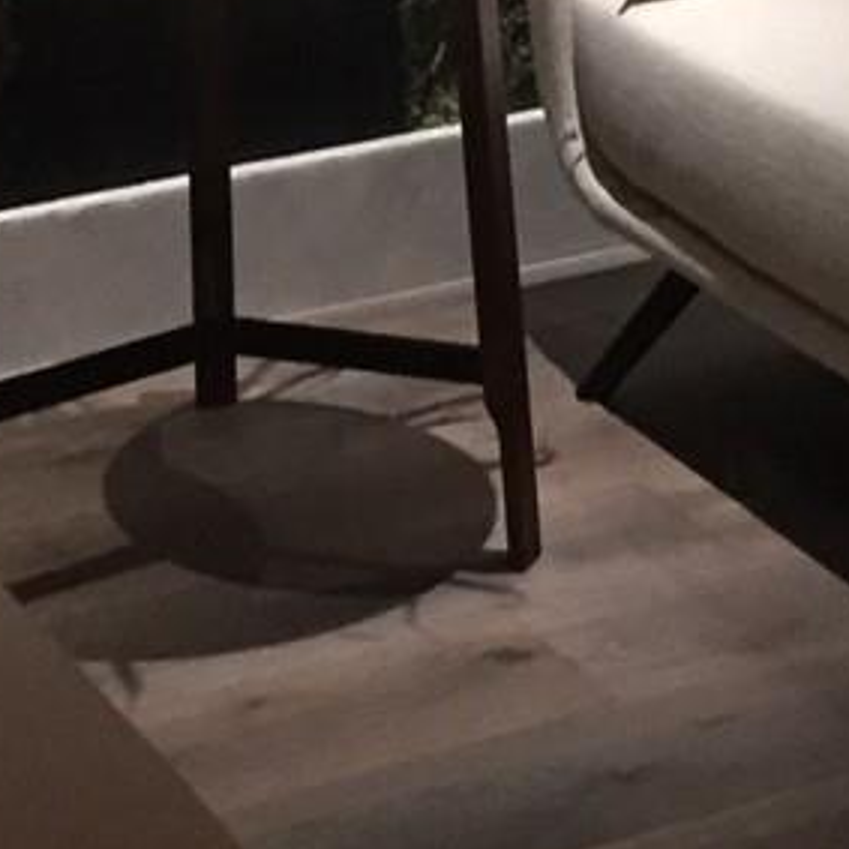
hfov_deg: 11.9
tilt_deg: -9.0
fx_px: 4023
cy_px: -534
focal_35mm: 145
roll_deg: +0.4
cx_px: 915
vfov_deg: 11.4
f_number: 2.2
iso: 500
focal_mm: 4.15
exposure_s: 1/15
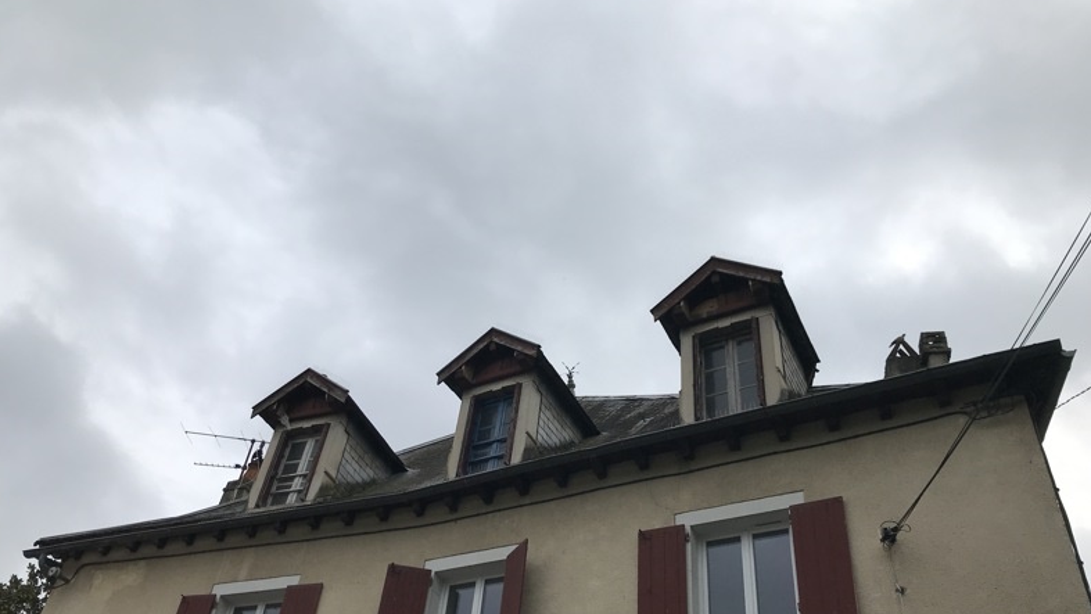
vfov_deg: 37.7
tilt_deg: +38.4
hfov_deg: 62.6
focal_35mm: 31
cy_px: 367
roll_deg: -5.7
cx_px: 542
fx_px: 897
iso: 20
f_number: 1.8
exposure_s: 1/1742
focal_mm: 3.99
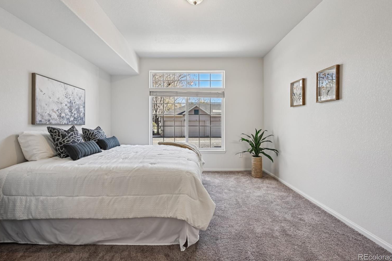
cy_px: 123
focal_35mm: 15
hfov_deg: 100.4
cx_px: 191
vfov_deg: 77.2
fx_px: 163
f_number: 8
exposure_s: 1/15
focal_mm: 14
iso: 140
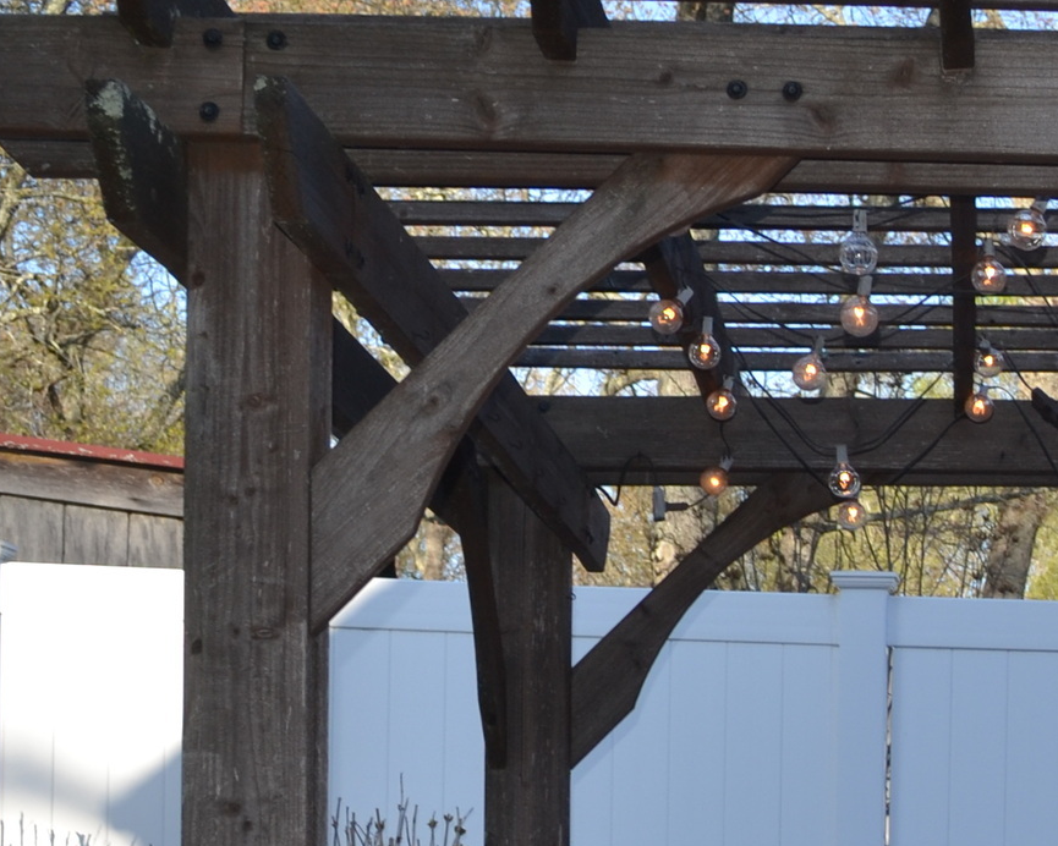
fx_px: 3131
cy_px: 938
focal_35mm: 100
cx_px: 1320
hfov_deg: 18.1
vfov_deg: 15.0
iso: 100
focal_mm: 20
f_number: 5.6
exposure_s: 1/200
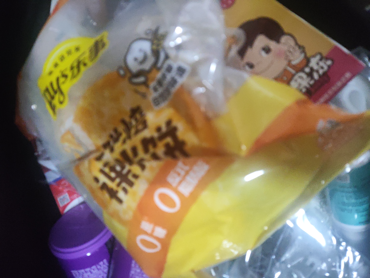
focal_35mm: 24
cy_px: 139
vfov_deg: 56.9
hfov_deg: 71.6
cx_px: 185
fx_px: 257
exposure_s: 1/25
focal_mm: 4.68
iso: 1403
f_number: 1.8
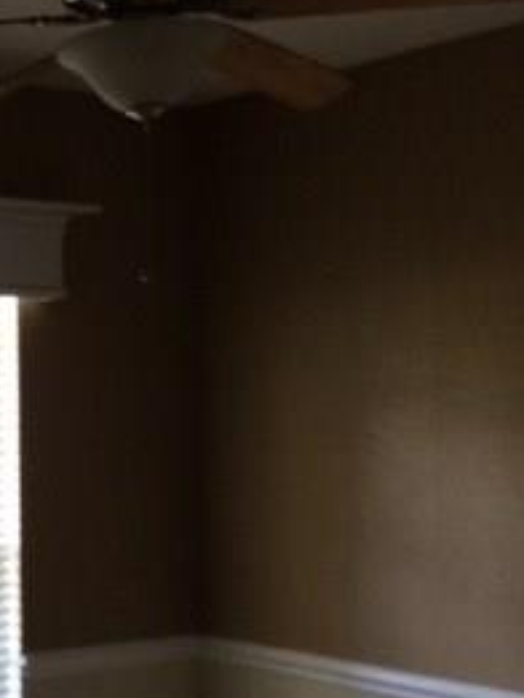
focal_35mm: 71
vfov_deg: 27.4
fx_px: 1432
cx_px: -67
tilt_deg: +1.9
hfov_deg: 19.8
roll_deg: +1.6
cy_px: 390
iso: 125
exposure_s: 1/30
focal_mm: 4.15
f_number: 2.2
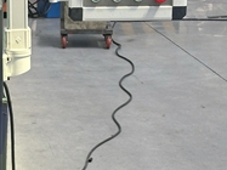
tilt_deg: -14.2
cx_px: -76
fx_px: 1180
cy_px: 124
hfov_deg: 10.7
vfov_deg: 8.2
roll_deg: +0.1
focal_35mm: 180
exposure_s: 1/264
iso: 64
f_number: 1.78
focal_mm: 6.86
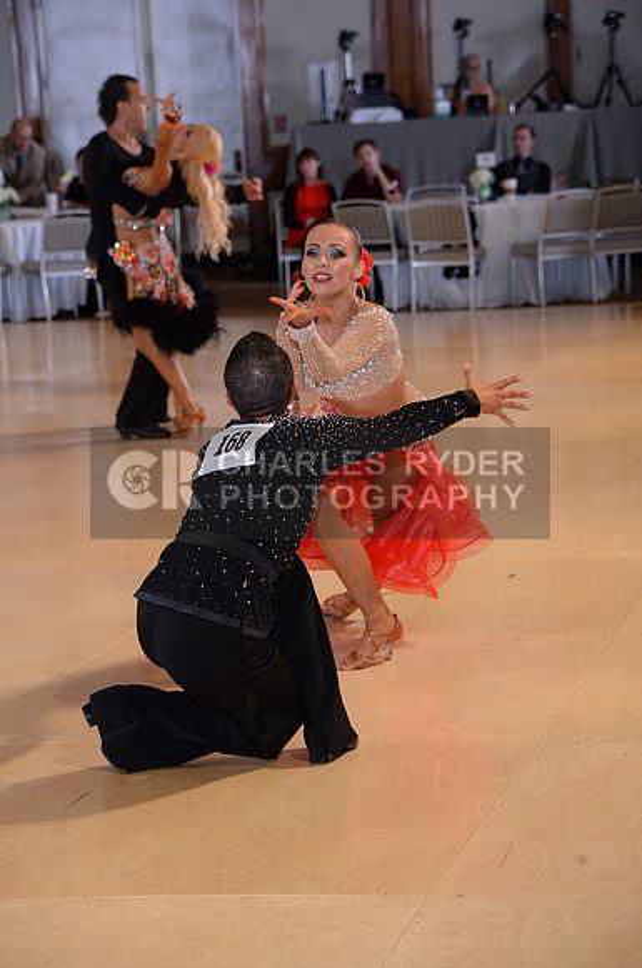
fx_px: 3219
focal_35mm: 120
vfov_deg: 17.1
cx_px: 321
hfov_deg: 11.4
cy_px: 484
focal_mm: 120
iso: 1250
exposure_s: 1/250
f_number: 5.6
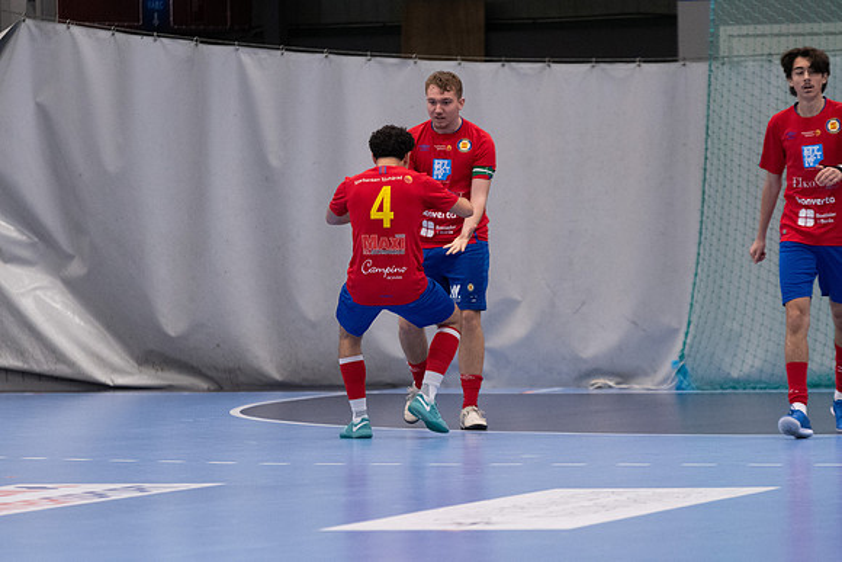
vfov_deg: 4.5
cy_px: 281
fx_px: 7197
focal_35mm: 308
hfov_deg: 6.7
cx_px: 421
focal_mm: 200
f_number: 3.2
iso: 4000
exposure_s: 1/640
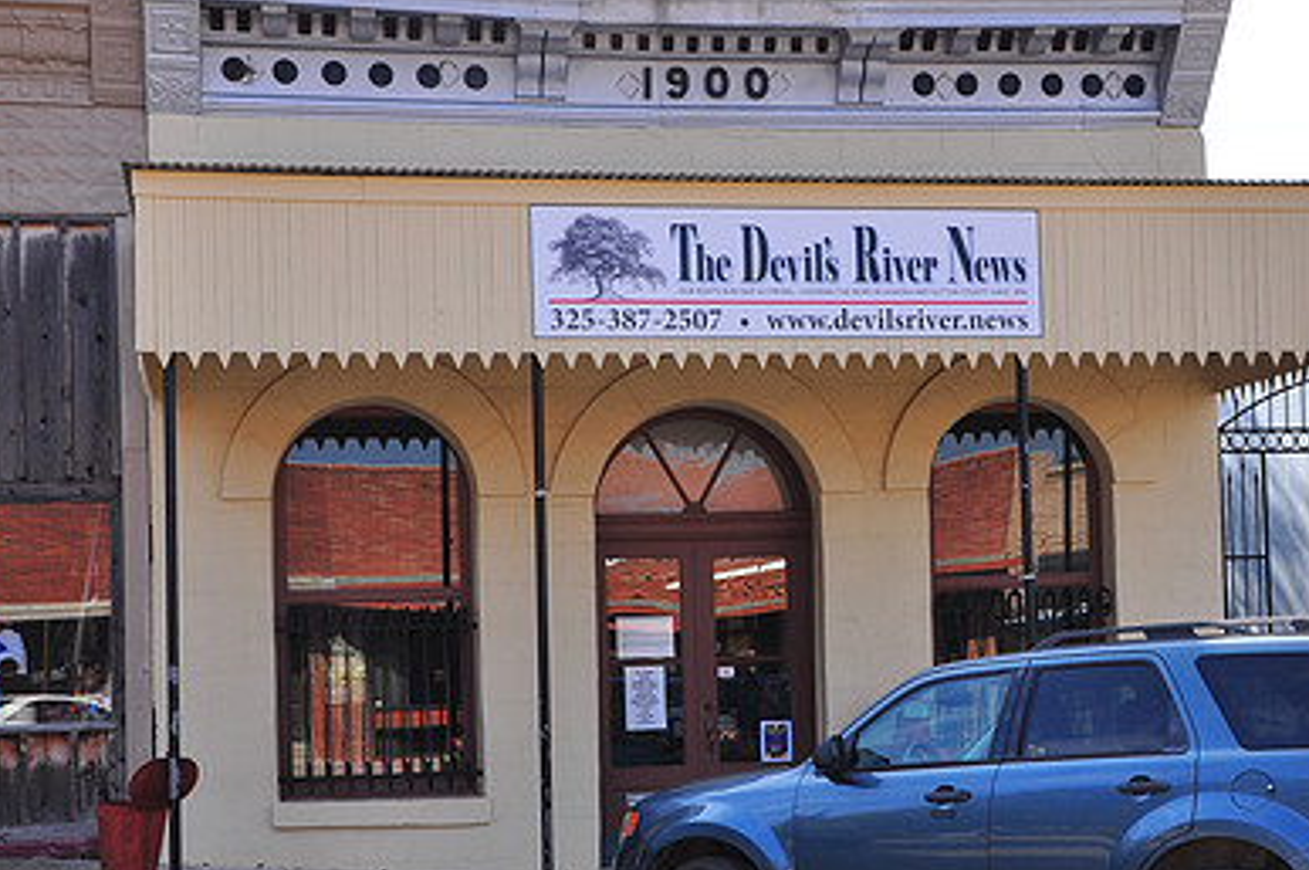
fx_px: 2288
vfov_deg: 21.5
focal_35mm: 63
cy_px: 530
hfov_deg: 31.9
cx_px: 720
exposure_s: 1/160
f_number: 11
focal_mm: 28
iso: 200
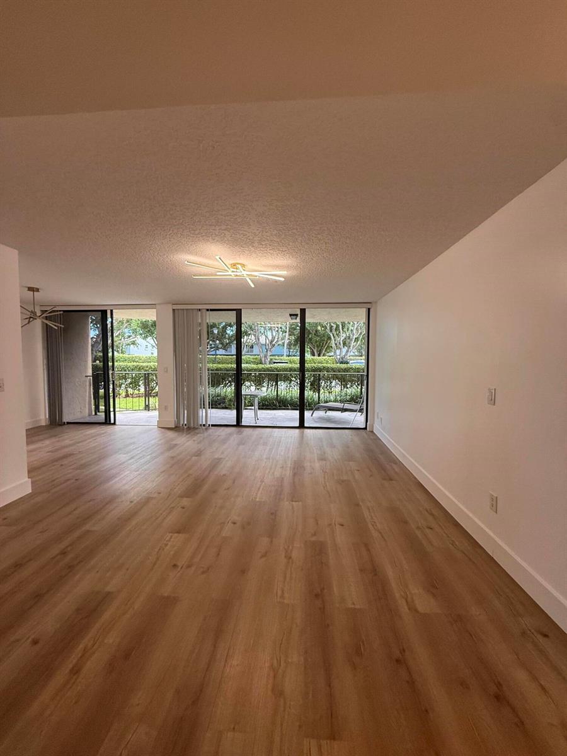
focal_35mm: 14
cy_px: 378
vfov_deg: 102.1
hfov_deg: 85.7
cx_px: 284
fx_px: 306
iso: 200
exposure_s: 1/120
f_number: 2.2
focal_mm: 2.22
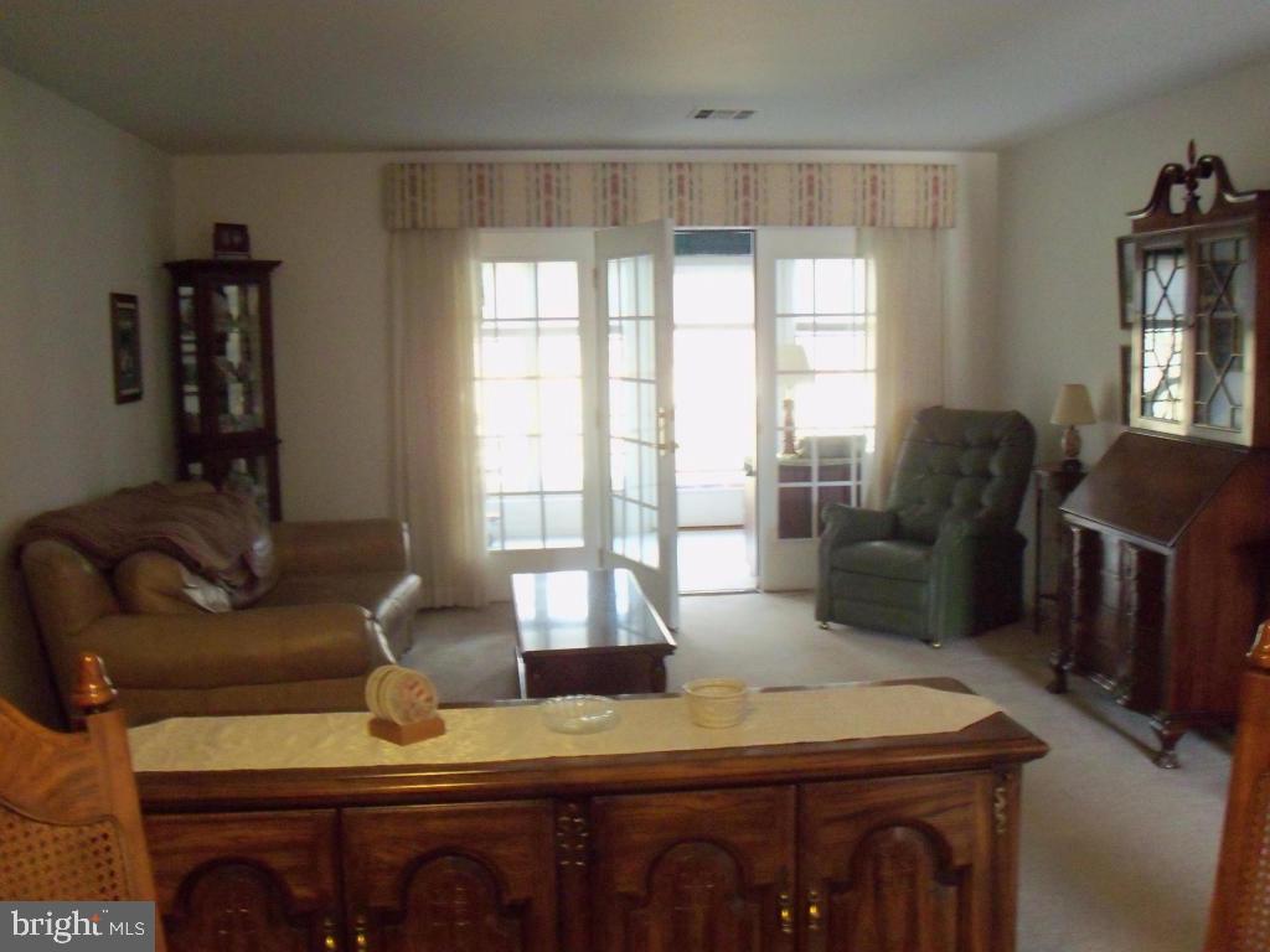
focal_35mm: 34
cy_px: 476
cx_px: 635
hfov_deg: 54.0
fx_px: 1247
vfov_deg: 41.8
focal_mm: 5.7
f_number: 2.9
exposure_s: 1/30
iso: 400
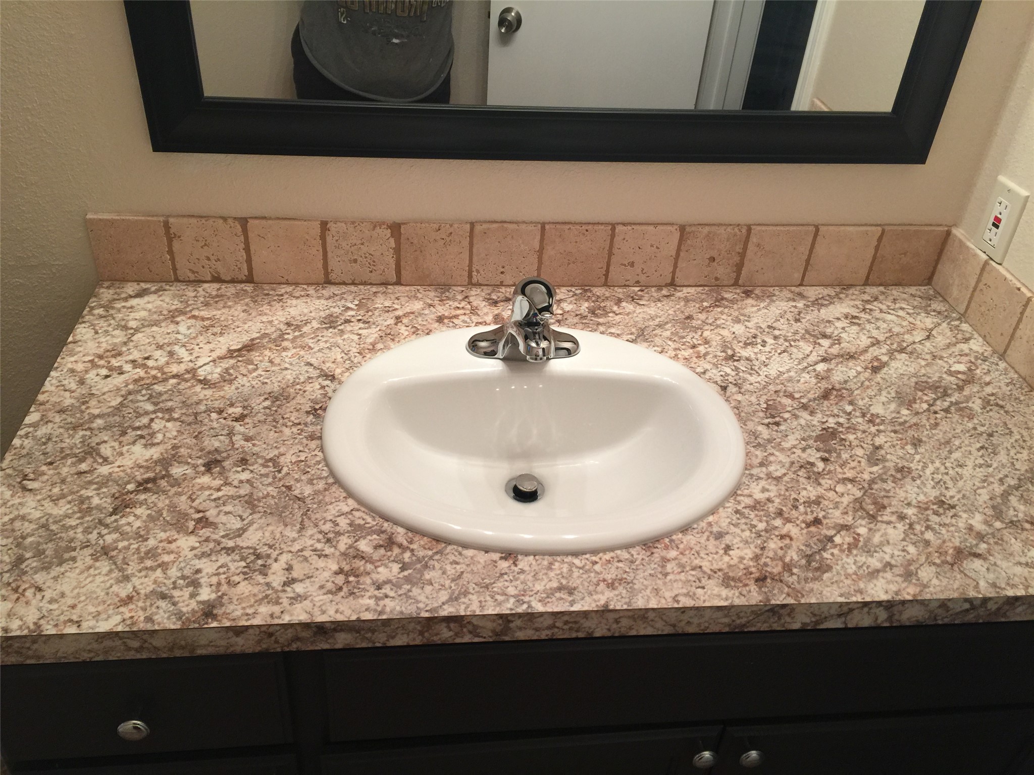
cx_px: 517
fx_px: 866
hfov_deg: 61.7
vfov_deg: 48.2
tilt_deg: -35.6
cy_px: 388
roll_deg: -4.3
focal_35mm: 29
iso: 40
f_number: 2.2
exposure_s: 1/15
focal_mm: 4.15
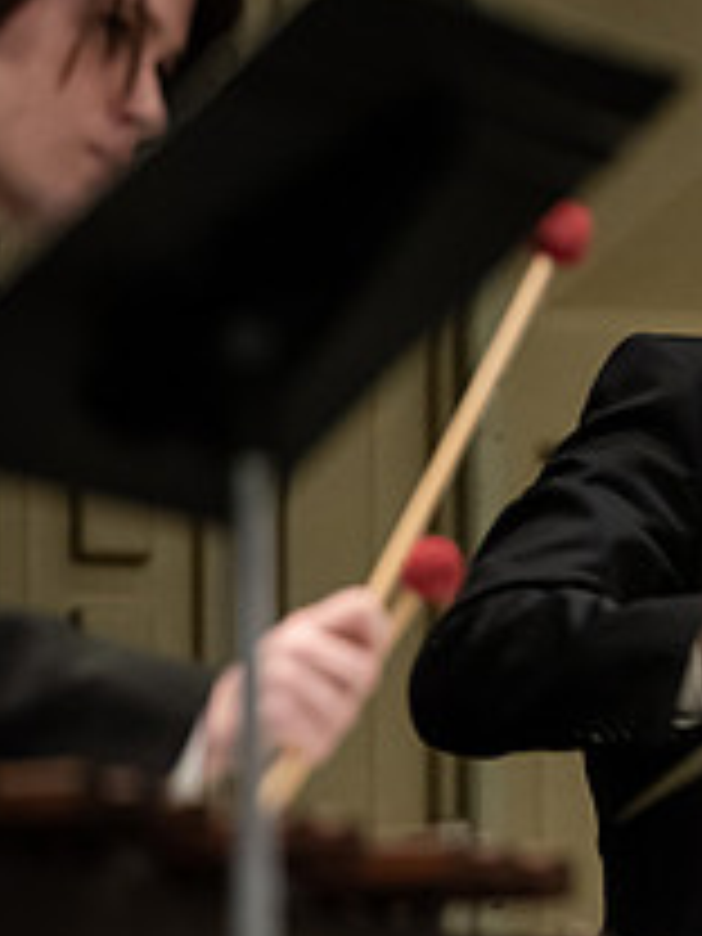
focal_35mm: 537
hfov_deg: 2.8
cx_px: 968
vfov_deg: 3.7
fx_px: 14520
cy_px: 394
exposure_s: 1/200
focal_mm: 200
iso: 3200
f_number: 3.5
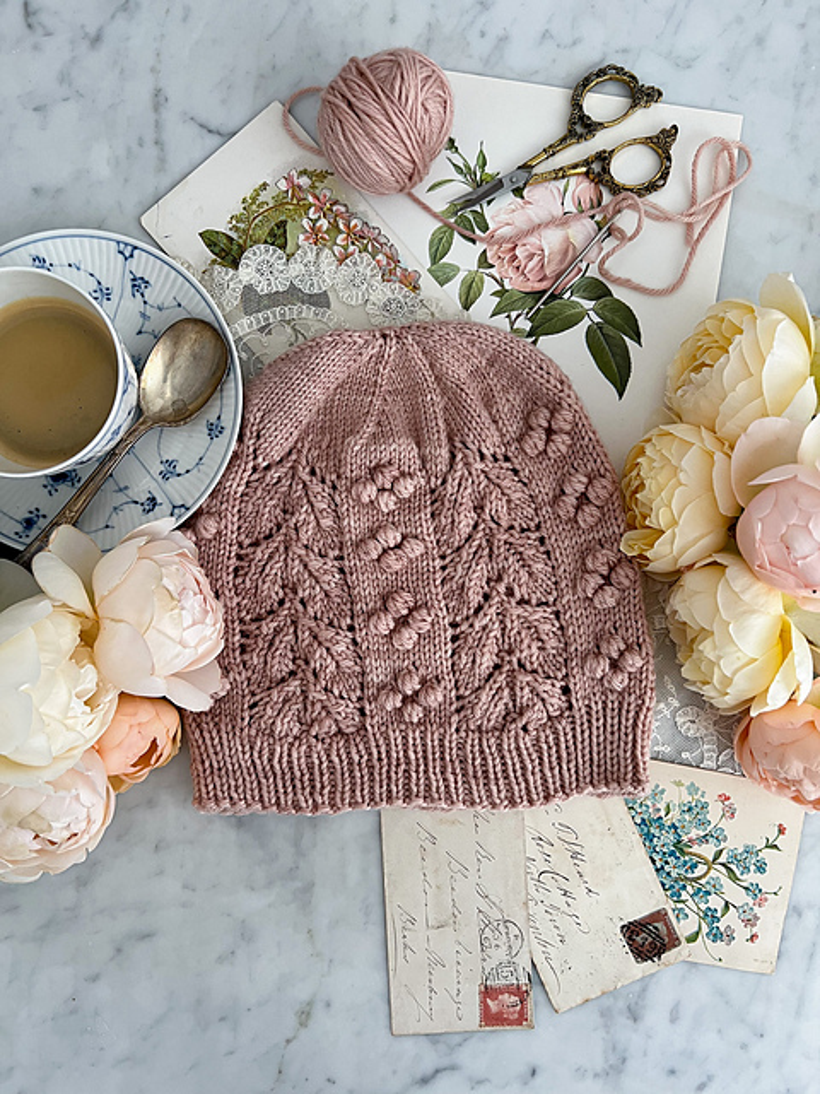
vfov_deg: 67.3
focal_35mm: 26
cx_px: 410
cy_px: 547
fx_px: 821
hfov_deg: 53.1
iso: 160
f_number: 1.5
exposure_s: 1/60
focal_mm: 5.7
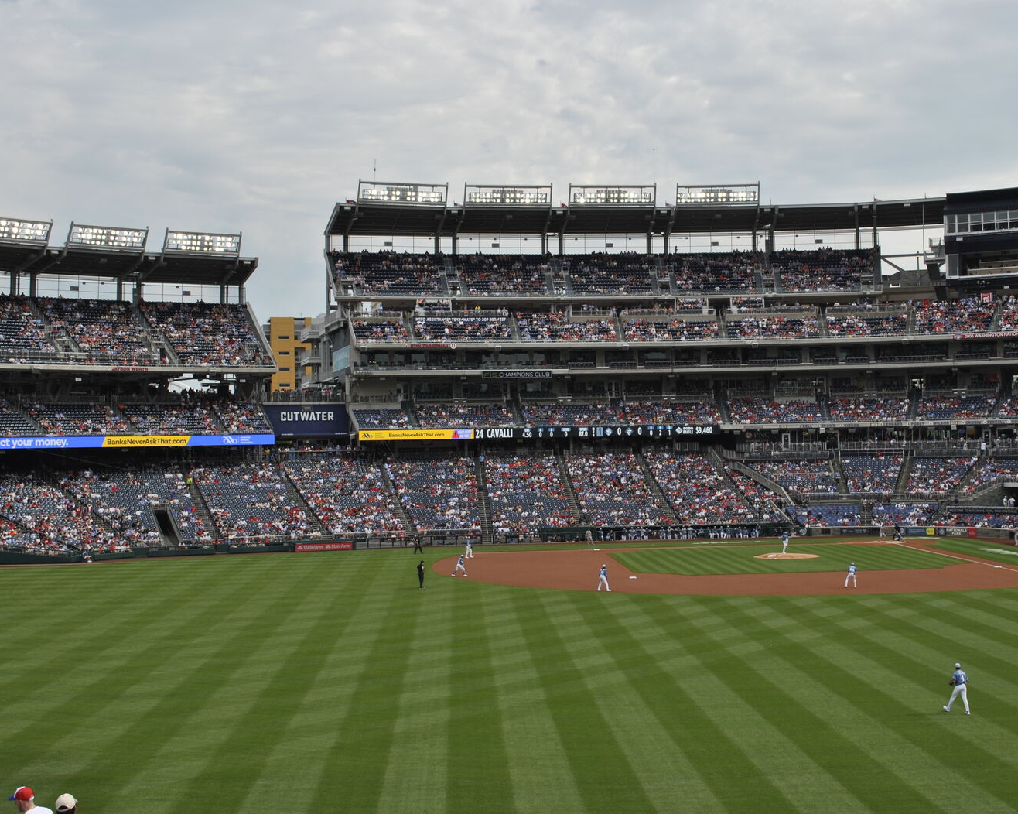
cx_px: 579
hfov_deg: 38.7
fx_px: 1446
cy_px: 405
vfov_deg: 31.4
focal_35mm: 48
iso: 100
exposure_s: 1/200
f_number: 9
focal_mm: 28
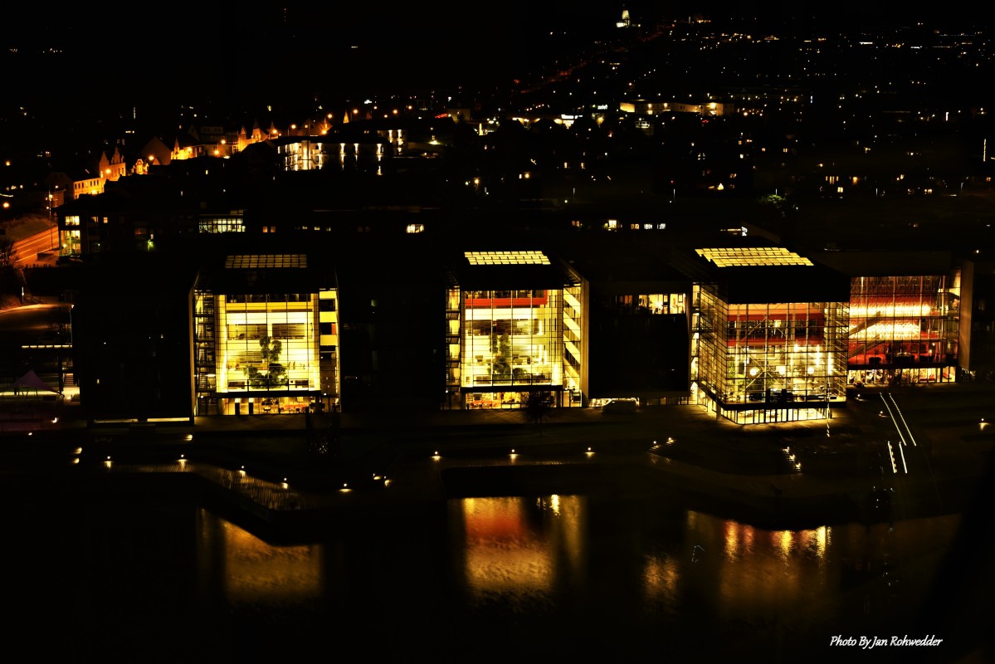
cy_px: 332
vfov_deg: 21.9
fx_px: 1714
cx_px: 498
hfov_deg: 32.4
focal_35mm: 62
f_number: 8
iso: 100
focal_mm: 62
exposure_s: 4
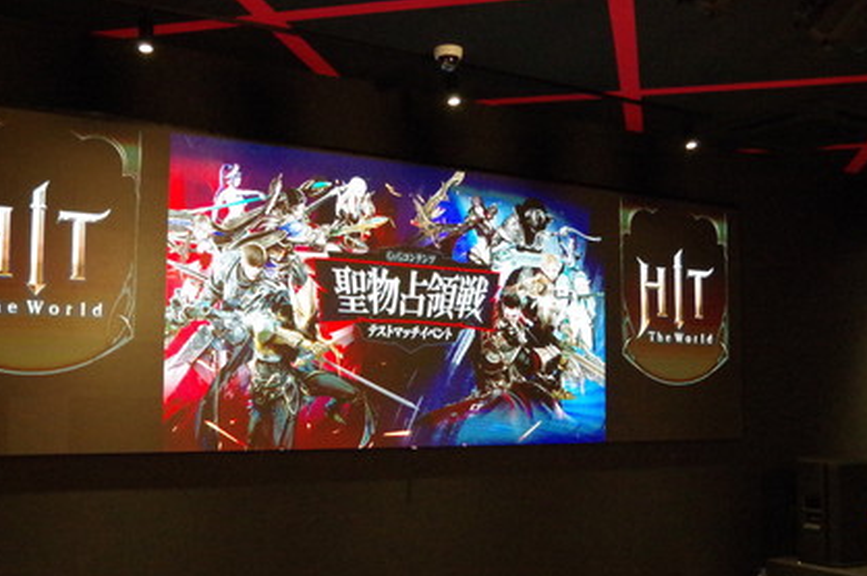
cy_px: 301
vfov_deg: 35.0
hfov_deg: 50.6
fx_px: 914
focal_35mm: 38
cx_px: 386
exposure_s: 1/200
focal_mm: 21
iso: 6400
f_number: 5
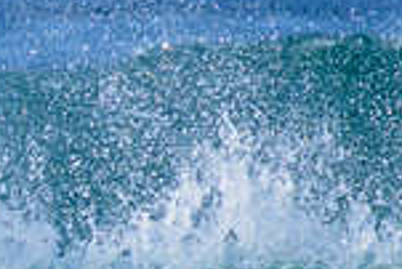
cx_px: -267
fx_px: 46654
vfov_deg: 0.3
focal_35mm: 4174
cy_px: 339
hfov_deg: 0.5
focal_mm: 800
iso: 1000
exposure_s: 1/2000
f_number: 11
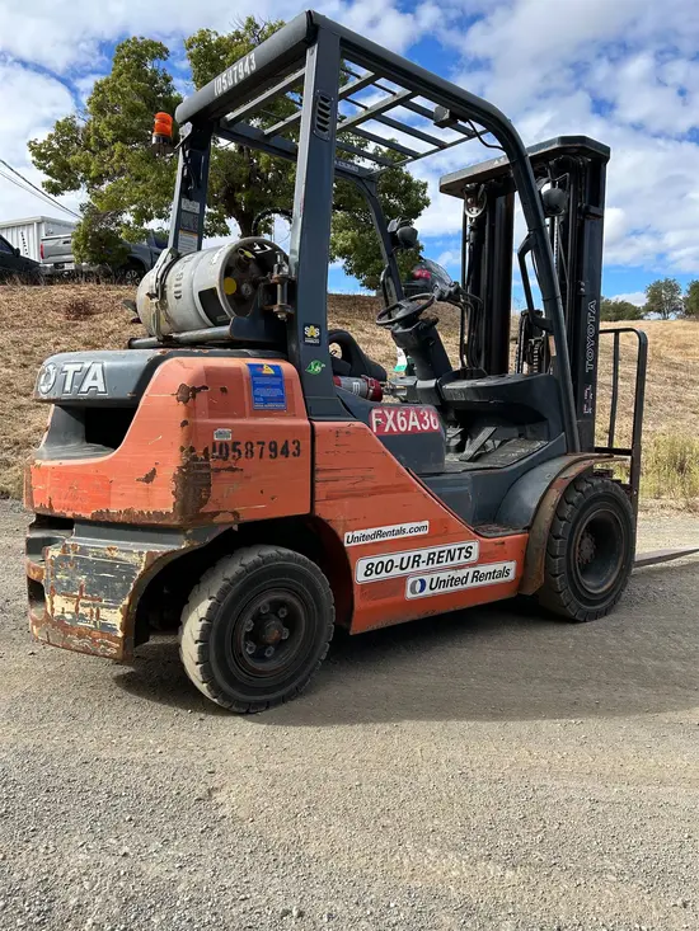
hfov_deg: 53.1
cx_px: 350
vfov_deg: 67.3
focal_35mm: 26
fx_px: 700
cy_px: 466
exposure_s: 1/1698
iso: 50
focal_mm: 5.7
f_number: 1.5
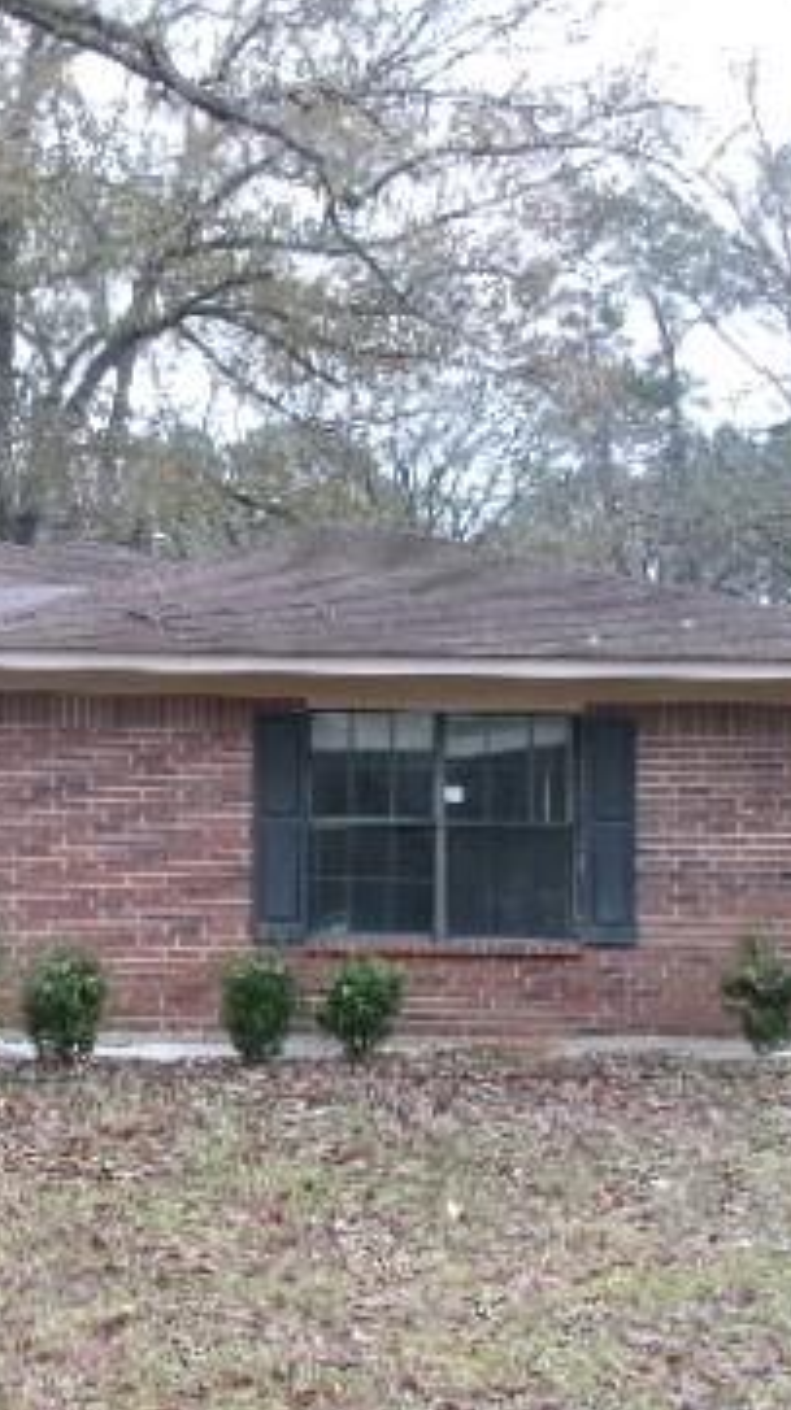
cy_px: 791
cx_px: -90
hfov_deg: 21.0
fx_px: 2018
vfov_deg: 38.5
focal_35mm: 54
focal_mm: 5.1
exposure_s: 1/85
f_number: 3.9
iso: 100
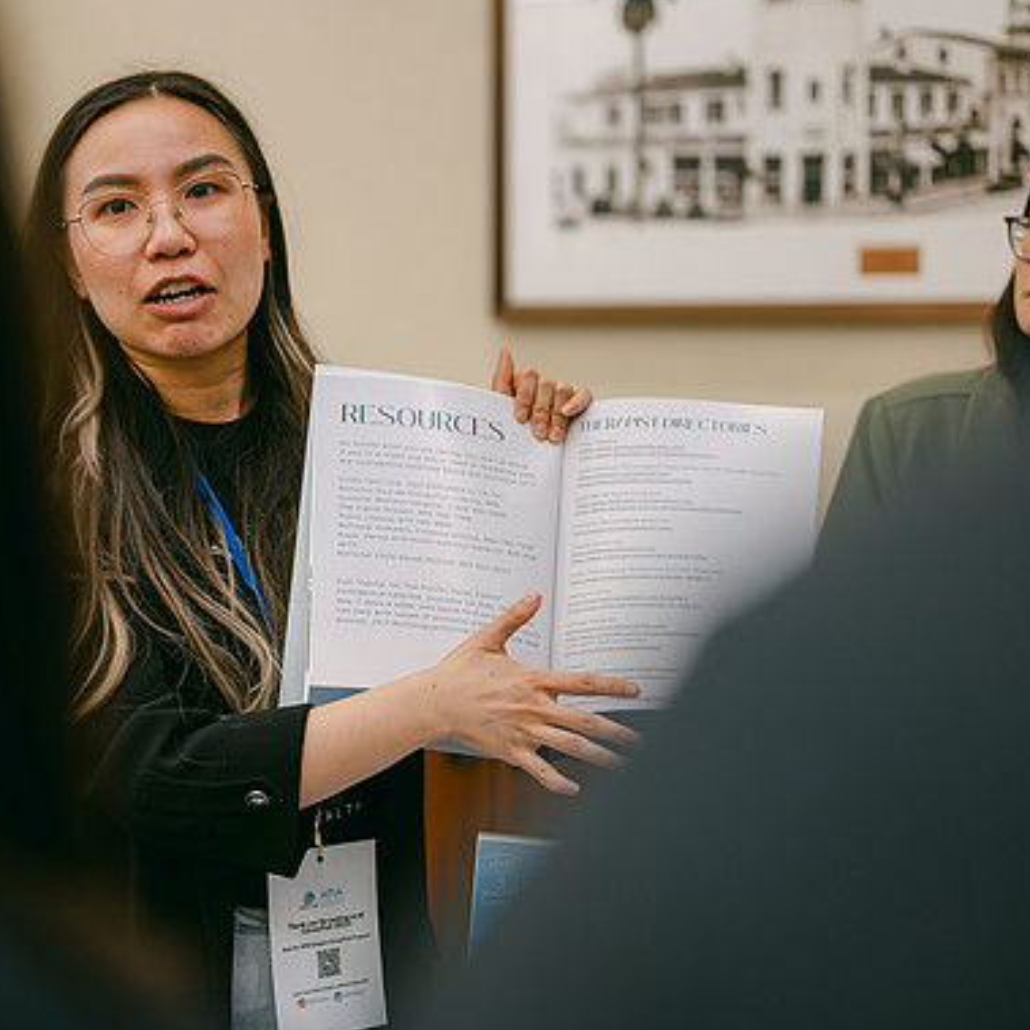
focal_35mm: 65
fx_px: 2188
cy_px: 514
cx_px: 269
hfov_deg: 26.2
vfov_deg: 26.5
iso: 125
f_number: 2
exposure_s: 1/125
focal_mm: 50
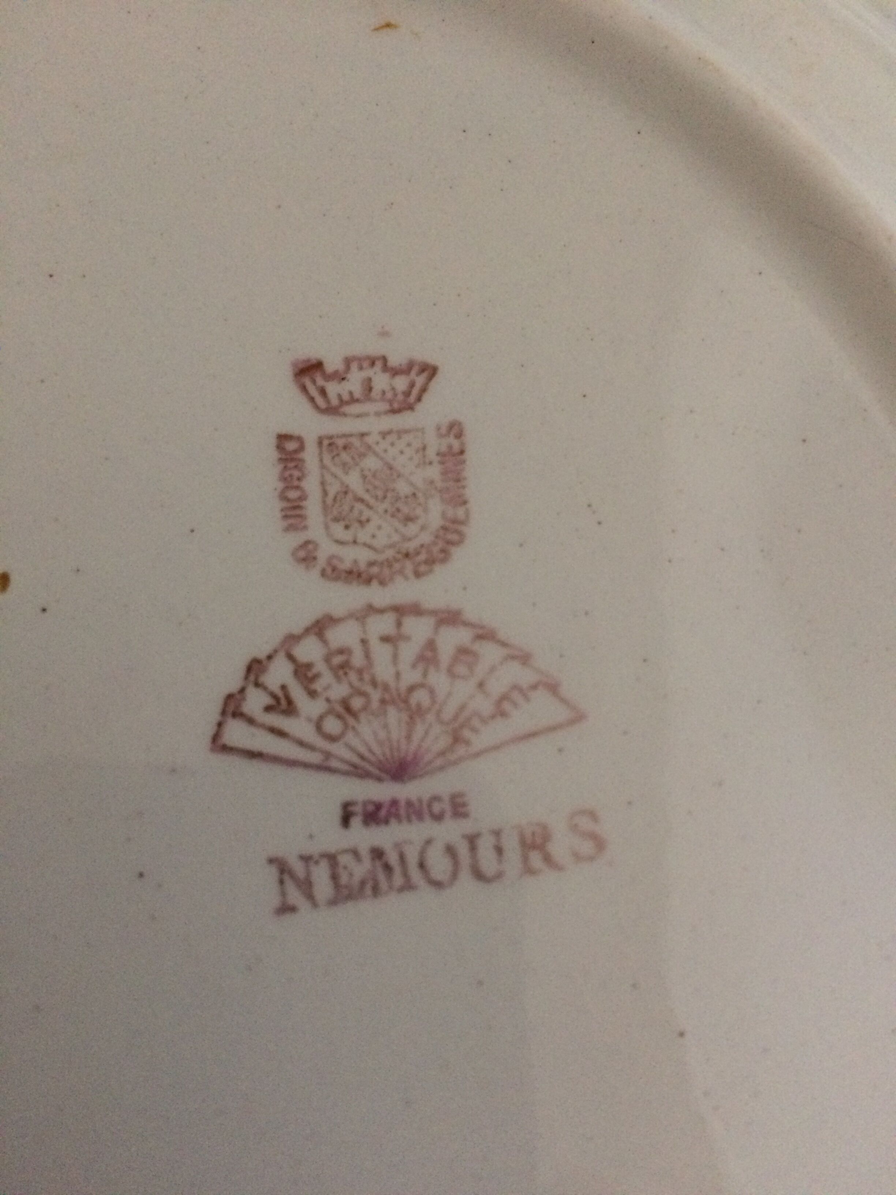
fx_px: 1001
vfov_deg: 61.7
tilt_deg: -77.7
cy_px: 598
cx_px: 448
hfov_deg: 48.2
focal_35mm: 29
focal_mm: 4.15
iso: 320
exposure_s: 1/33
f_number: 2.2
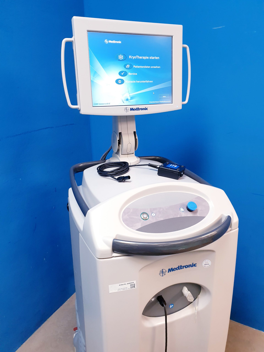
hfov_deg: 53.1
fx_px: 264
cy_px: 176
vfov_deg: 67.3
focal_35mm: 26
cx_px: 132
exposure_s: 1/50
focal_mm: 4.3
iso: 200
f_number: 2.4
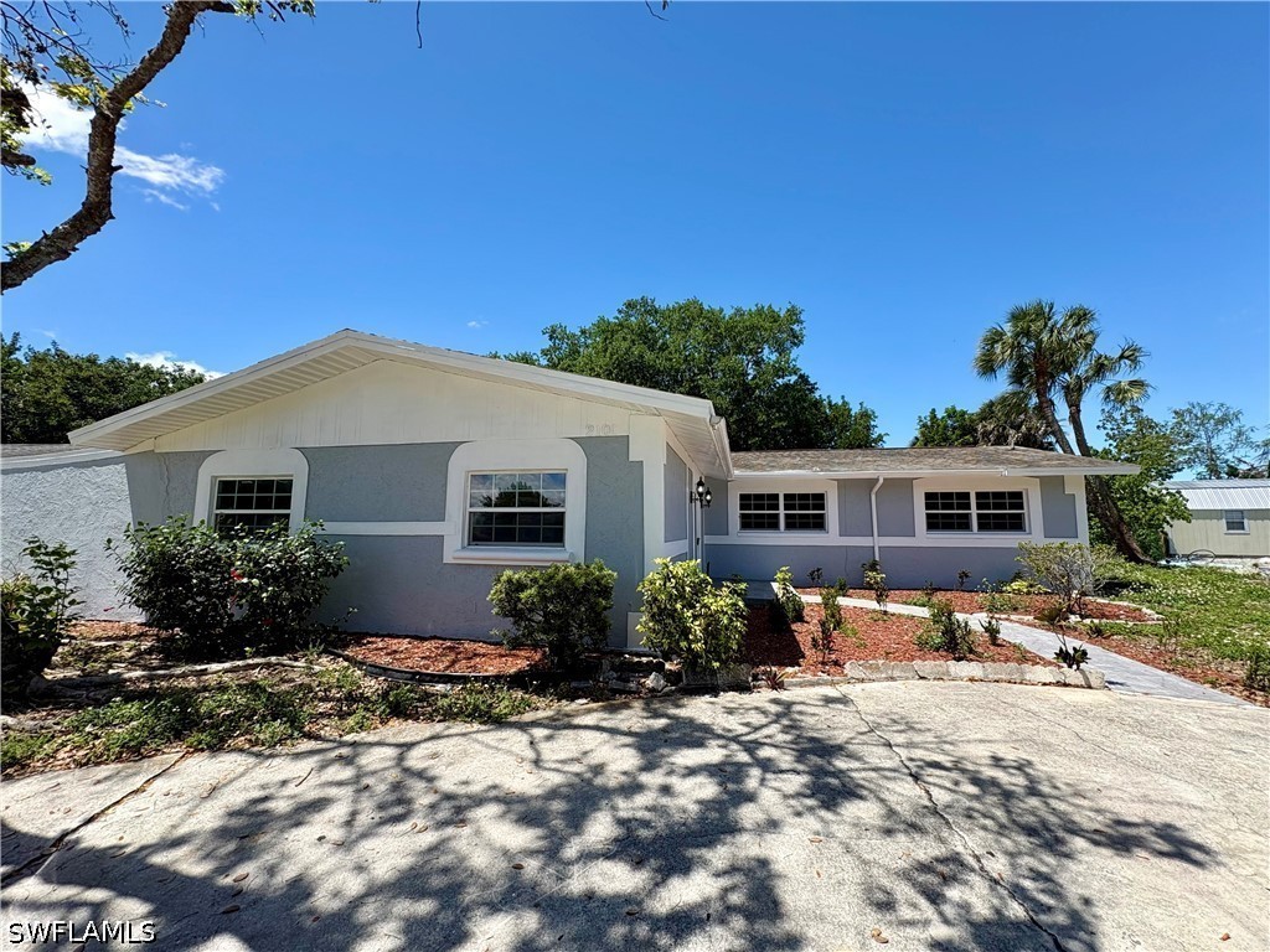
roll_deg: +0.2
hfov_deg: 102.1
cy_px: 476
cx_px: 635
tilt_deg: +6.0
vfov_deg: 85.7
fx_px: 514
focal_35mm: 14
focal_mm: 2.22
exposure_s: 1/889
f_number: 2.2
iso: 40
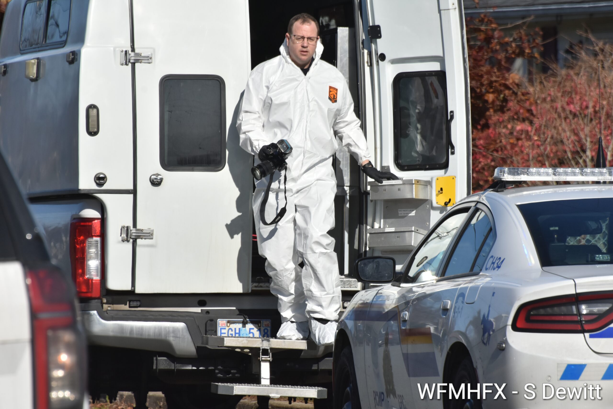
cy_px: 204
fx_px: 7662
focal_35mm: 450
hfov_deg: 4.6
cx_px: 306
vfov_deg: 3.1
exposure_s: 1/2000
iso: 500
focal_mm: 300
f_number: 8
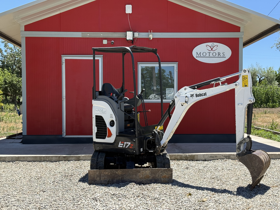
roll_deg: -0.2
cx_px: 140
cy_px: 105
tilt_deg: +0.2
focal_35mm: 48
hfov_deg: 39.7
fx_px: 388
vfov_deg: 30.3
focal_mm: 6.76
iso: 80
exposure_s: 1/2146
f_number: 1.78
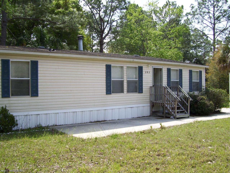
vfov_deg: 39.7
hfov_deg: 51.3
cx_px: 115
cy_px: 86
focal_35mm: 36
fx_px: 239
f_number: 4.8
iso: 80
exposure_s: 1/320
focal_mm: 6
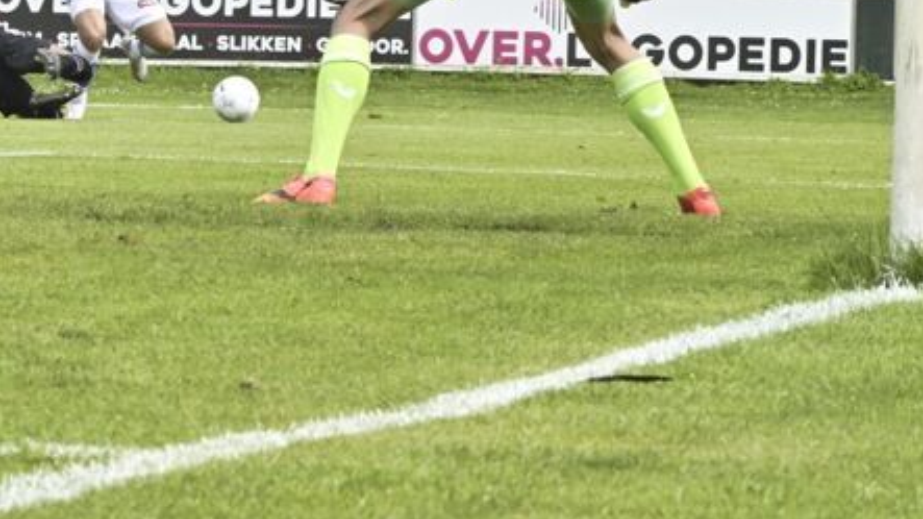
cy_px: -174
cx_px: 283
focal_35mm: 335
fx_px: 8197
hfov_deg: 6.4
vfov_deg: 3.6
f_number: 18
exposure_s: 1/1000
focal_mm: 140
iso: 1600
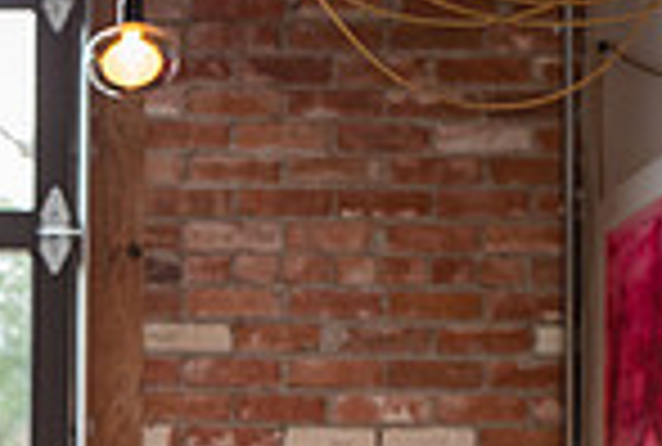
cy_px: 841
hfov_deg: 9.7
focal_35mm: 203
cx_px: -416
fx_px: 3744
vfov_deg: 6.6
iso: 1600
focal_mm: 50
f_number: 5
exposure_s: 1/125
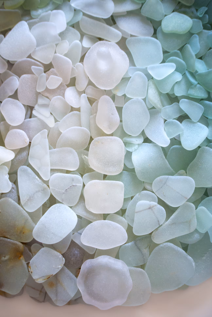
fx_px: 714
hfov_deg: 16.9
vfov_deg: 25.0
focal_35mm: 81
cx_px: 106
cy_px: 158
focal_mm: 30
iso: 200
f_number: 3.8
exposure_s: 1/125
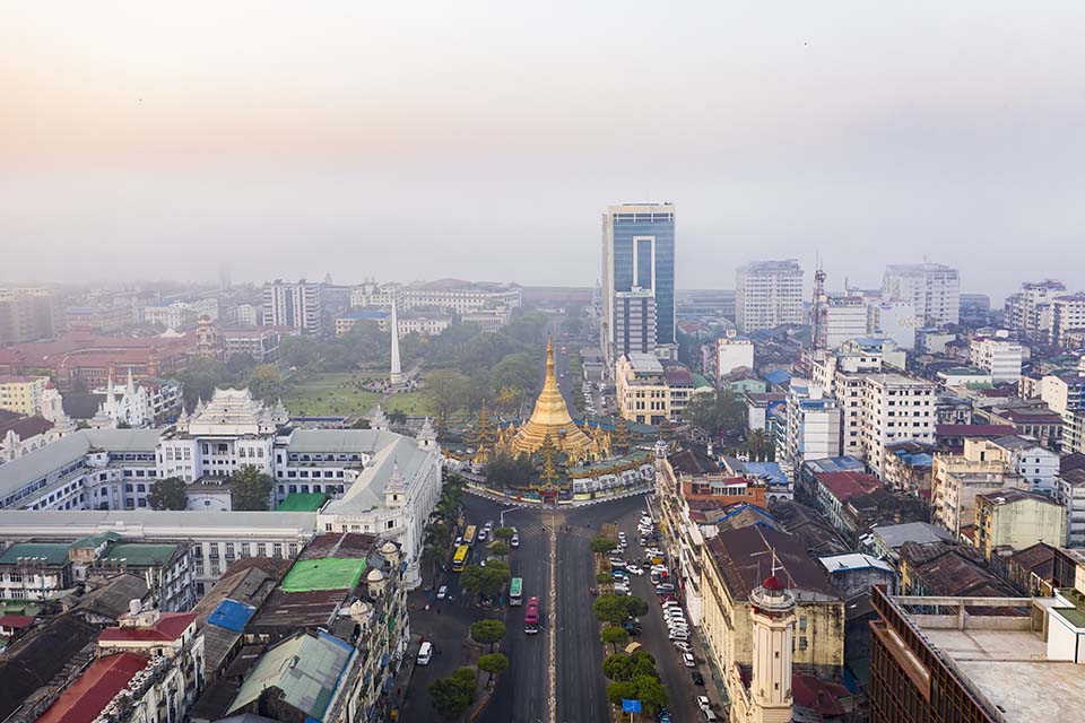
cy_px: 362
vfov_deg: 46.4
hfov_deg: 65.5
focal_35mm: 28
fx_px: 844
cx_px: 542
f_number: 3.2
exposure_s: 1/80
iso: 100
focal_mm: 10.26
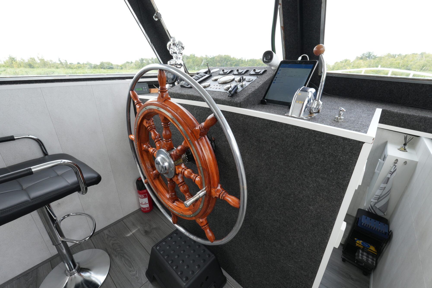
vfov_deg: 77.3
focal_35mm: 15
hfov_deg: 100.4
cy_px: 144
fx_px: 180
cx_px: 216
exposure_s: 1/50
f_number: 8
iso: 160
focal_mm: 10
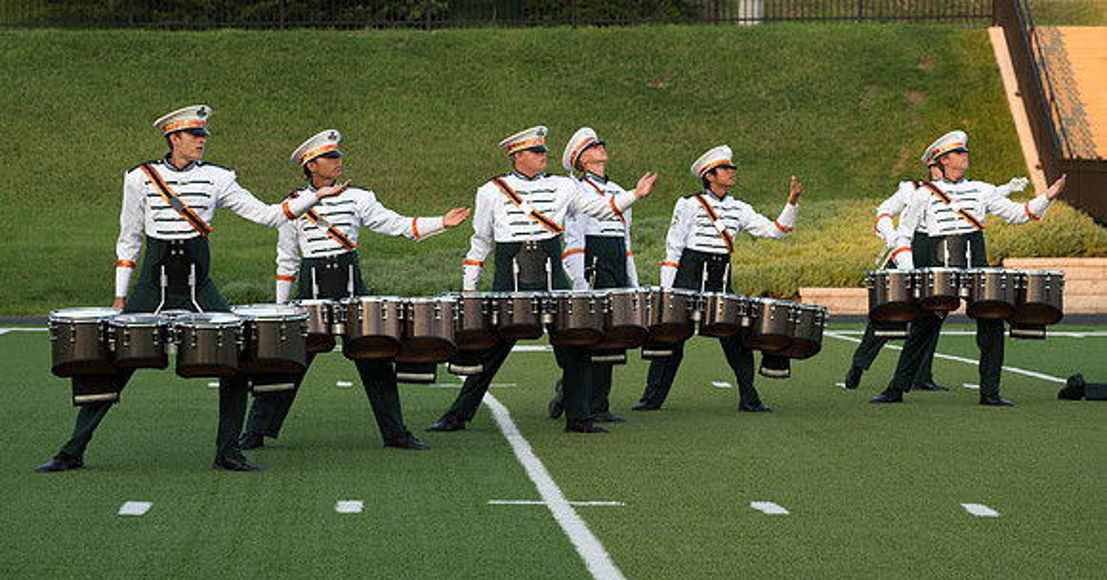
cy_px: 229
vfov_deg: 7.6
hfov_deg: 14.5
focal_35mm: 151
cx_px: 584
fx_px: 4349
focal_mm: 125
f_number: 7.1
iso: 640
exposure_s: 1/200
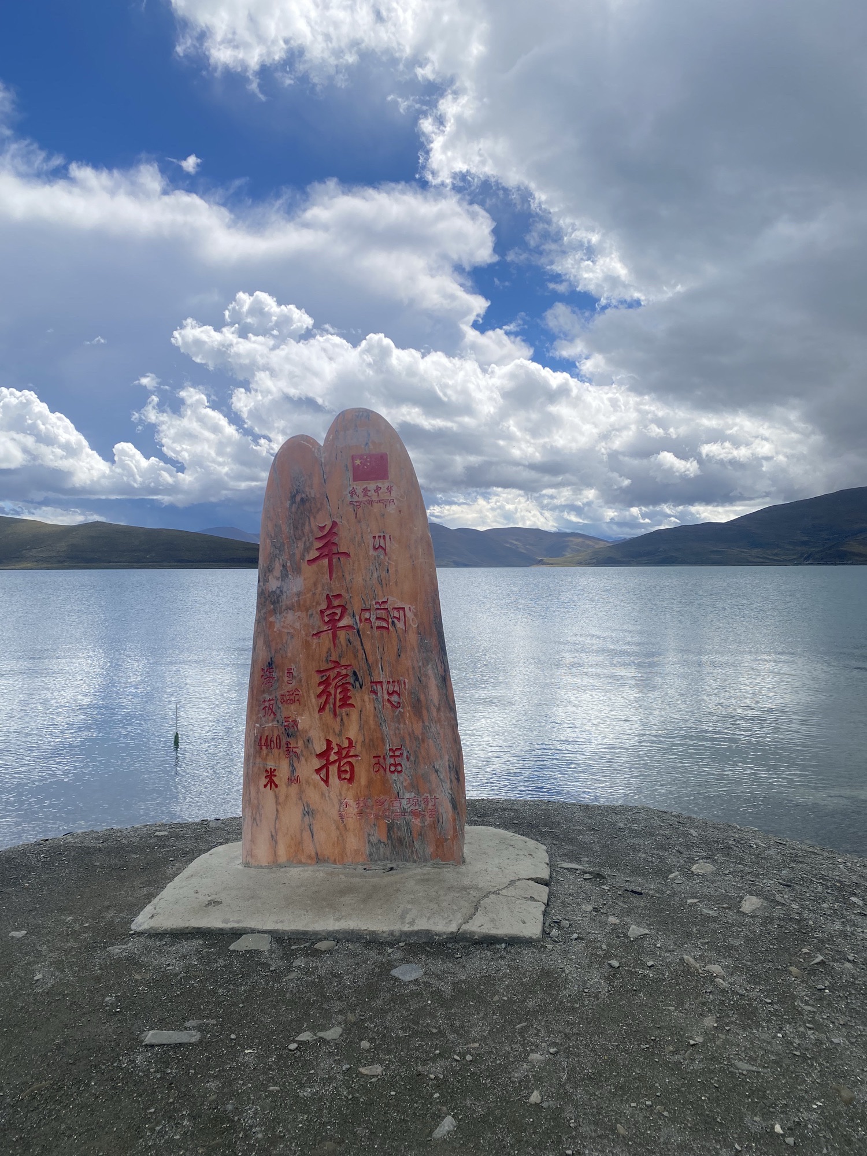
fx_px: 868
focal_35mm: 26
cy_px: 578
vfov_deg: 67.3
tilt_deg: -0.3
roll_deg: +0.2
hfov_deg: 53.1
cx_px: 434
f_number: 1.8
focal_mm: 4.25
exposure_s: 1/2513
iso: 32
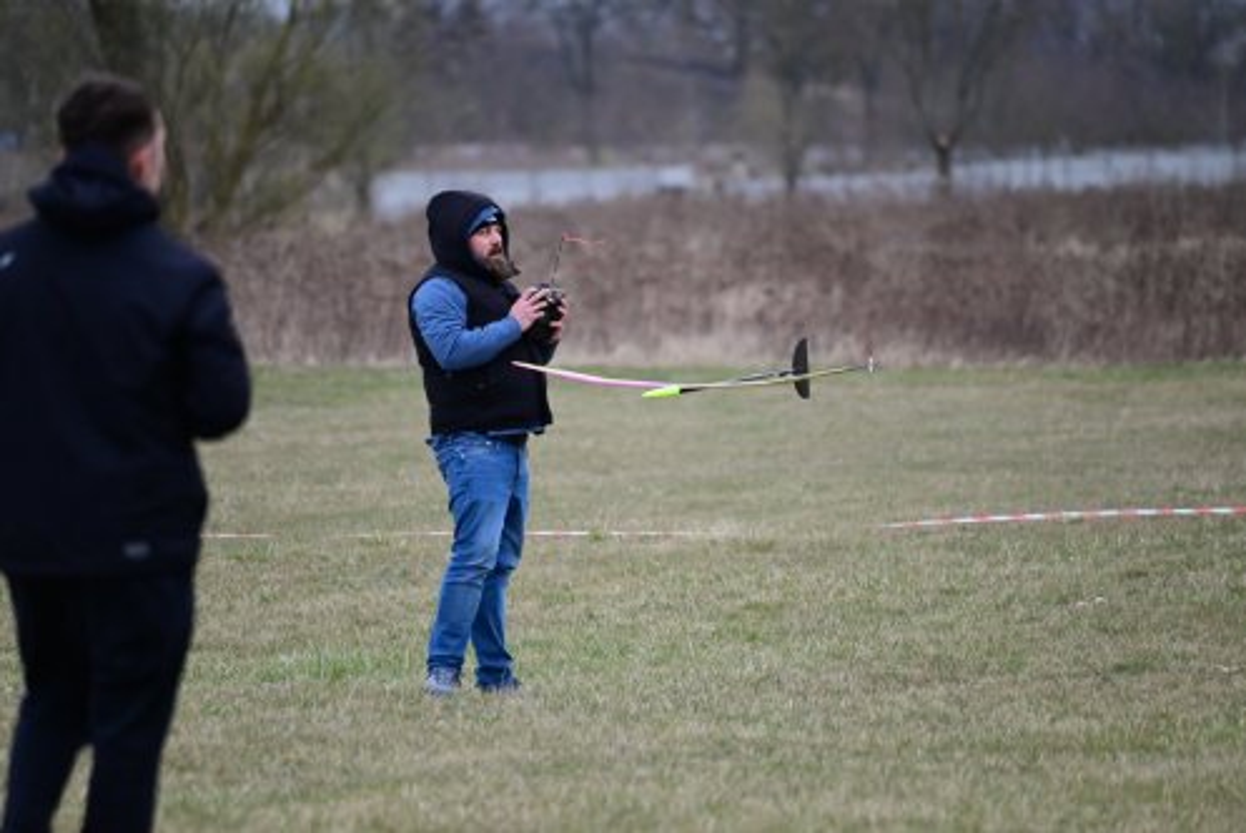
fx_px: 13852
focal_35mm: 400
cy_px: 416
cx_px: 623
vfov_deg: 3.4
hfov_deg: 5.2
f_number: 6.3
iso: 2500
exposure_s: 1/2000
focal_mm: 400
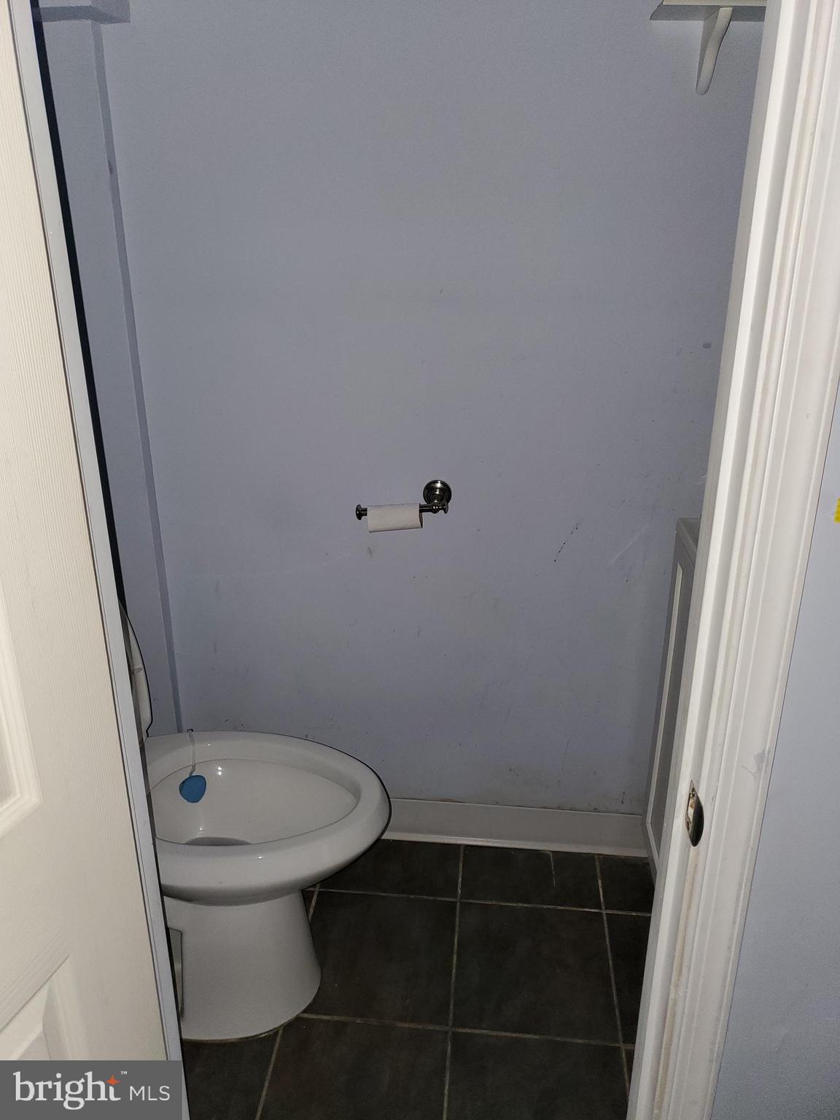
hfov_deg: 53.1
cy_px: 560
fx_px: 841
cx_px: 420
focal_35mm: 26
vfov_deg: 67.3
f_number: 1.5
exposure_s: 1/49
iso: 100
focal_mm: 4.3
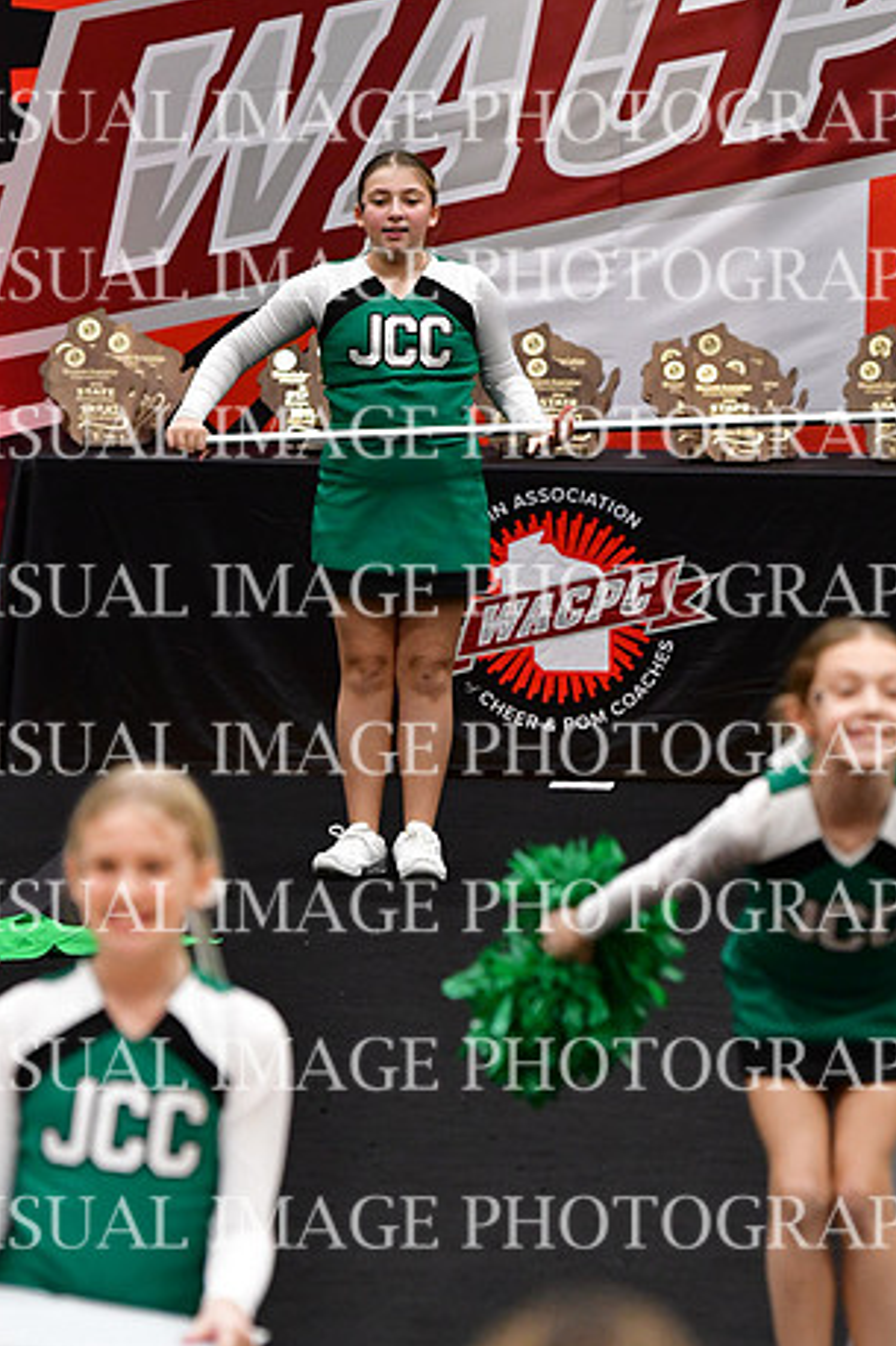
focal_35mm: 294
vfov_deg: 7.0
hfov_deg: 4.7
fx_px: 10983
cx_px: 442
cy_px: 511
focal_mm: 155
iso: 4000
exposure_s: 1/500
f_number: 3.5
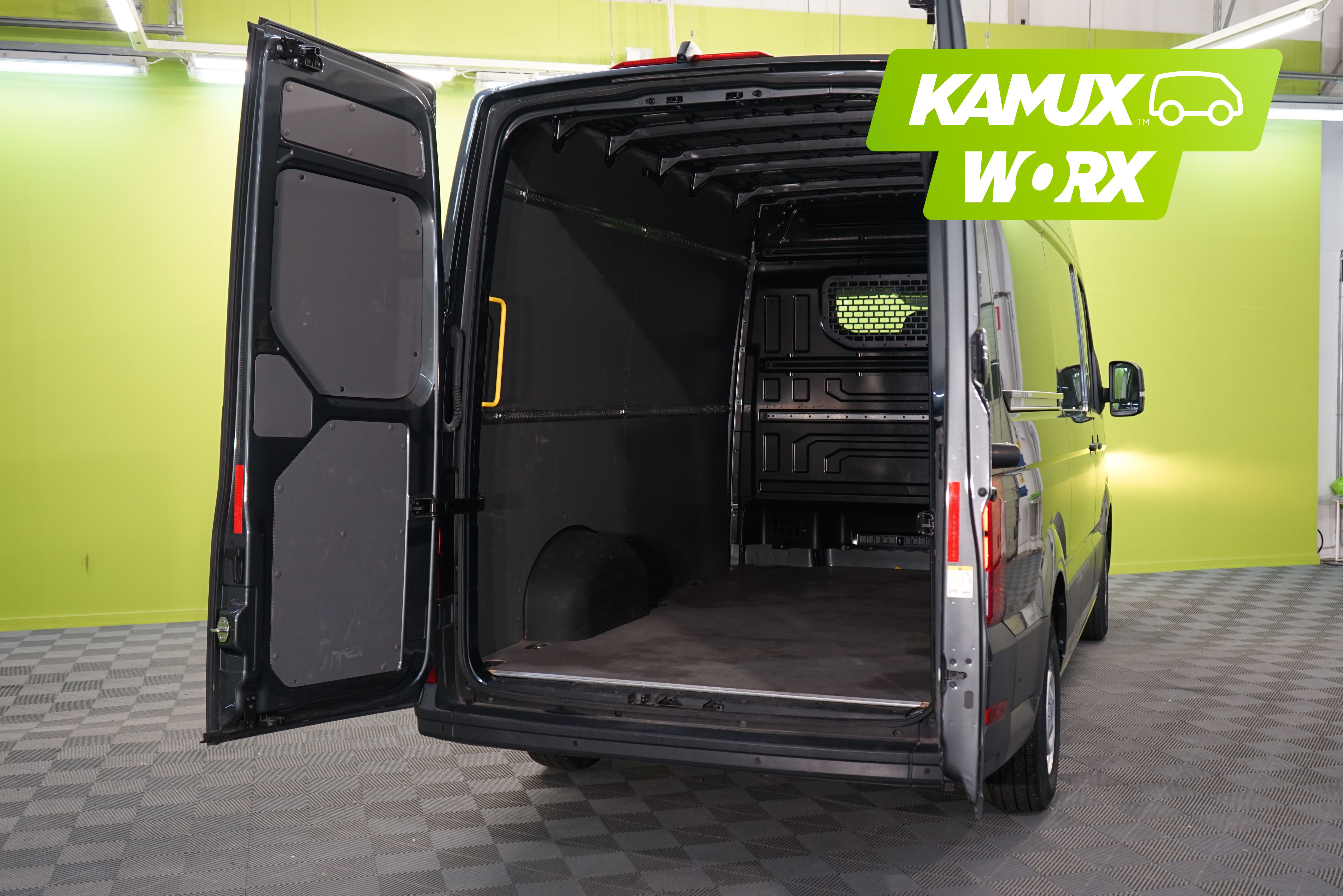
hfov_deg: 51.9
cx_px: 672
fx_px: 1380
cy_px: 448
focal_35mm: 37
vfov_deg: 35.9
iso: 500
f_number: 4.5
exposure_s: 1/30
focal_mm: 37
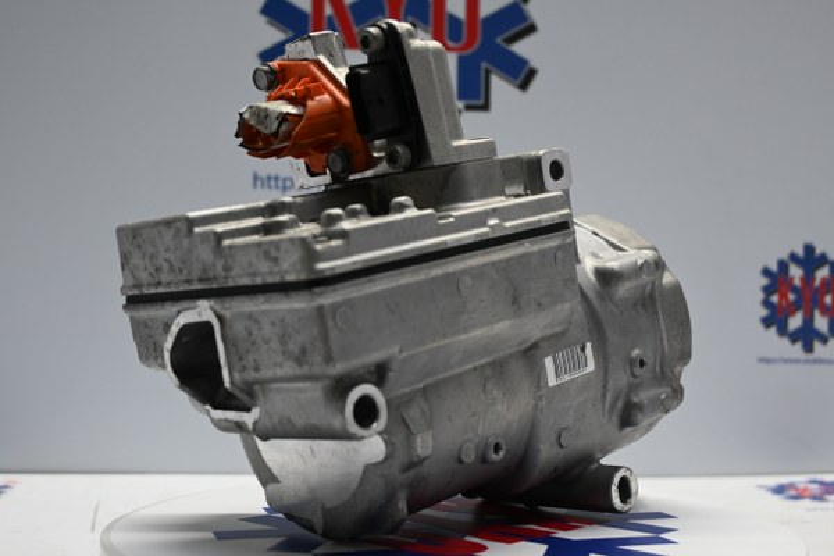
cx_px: 417
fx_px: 1095
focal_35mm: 47
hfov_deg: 41.7
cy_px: 278
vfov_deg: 28.5
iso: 500
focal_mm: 31.5
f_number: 5
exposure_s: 1/50
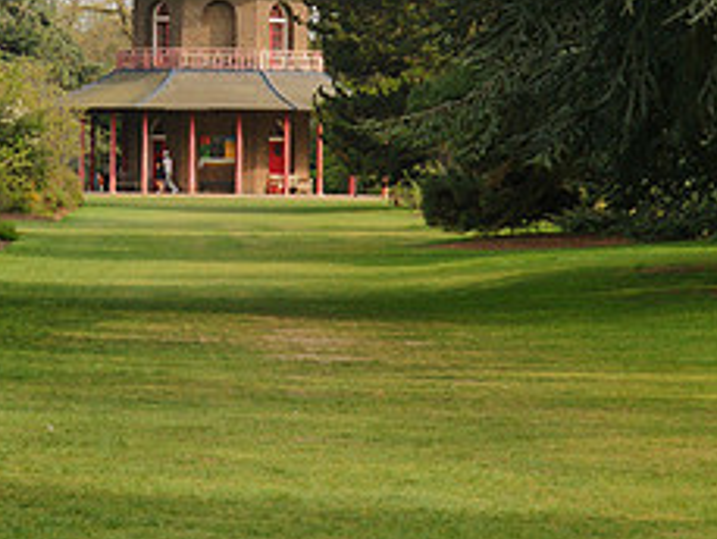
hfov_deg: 9.0
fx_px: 4539
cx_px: 233
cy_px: -313
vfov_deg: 6.7
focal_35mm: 219
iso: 200
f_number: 9
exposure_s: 1/200
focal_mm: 60
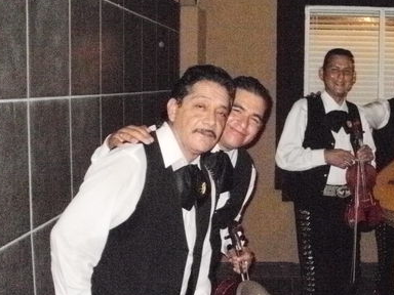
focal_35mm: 60
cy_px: 141
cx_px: 315
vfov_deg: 24.4
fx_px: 683
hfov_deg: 31.4
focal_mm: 6.3
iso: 1600
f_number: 3.5
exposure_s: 1/30
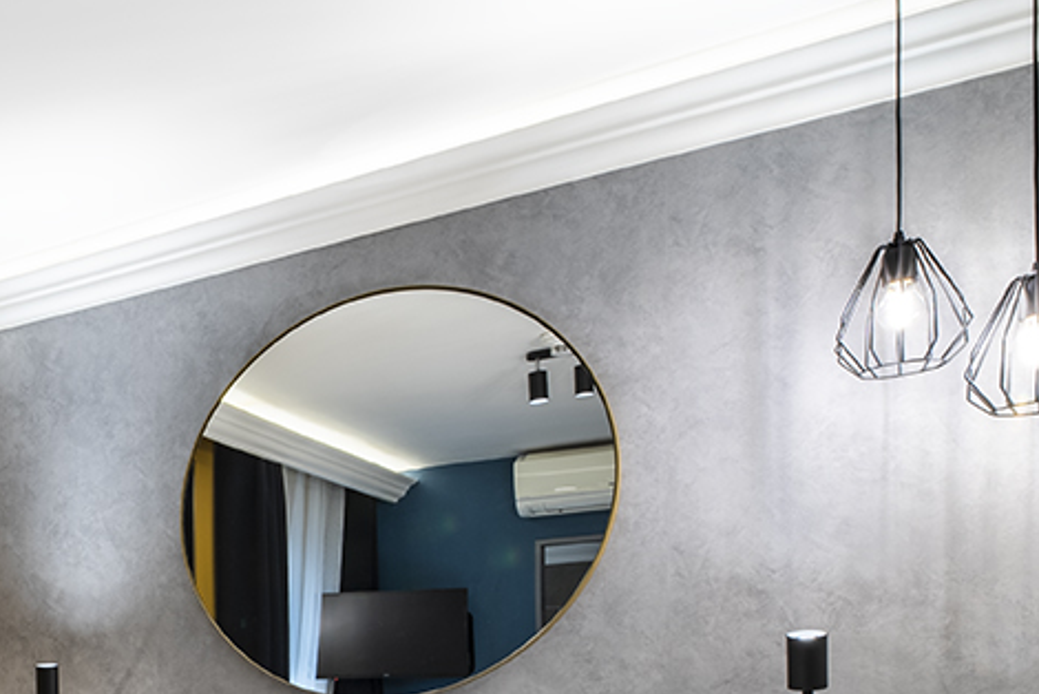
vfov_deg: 28.7
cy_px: 734
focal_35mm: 43
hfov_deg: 34.2
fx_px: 1242
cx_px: -272
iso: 100
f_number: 22
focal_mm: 14
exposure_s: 1/2
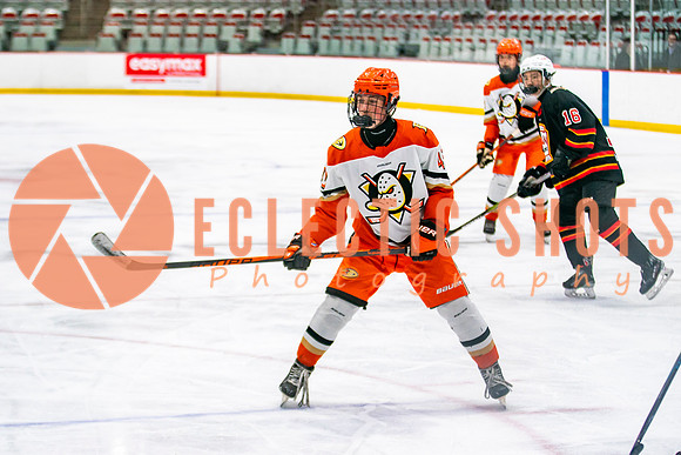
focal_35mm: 119
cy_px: 268
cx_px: 340
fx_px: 2249
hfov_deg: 17.2
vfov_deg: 11.5
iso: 640
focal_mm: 70
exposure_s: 1/640
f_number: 2.8
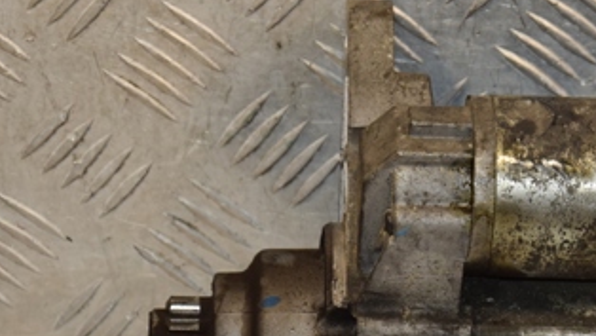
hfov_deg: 9.6
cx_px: 547
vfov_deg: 5.4
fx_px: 3542
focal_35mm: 224
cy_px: 275
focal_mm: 70
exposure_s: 1/200
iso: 800
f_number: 5.3
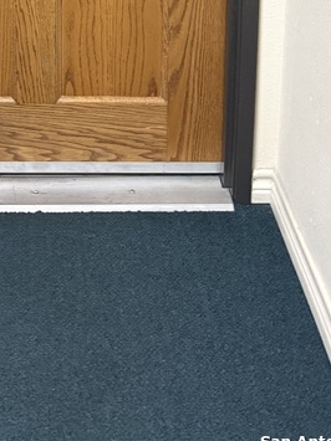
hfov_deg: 19.7
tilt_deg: -8.9
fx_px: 931
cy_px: -219
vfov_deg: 22.1
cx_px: 26
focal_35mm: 73
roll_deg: +1.2
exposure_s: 1/60
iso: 500
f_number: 1.78
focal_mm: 6.76
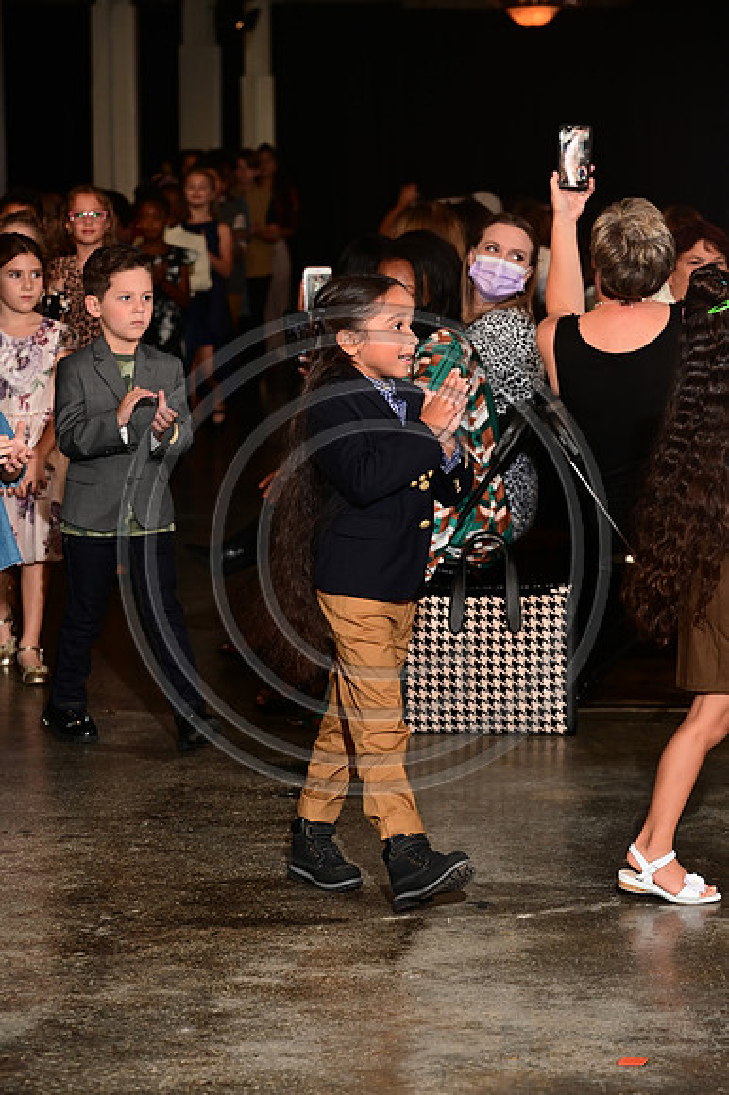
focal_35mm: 110
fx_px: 3345
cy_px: 548
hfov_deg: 12.4
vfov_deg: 18.6
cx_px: 364
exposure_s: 1/160
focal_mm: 110
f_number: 6.3
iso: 1000
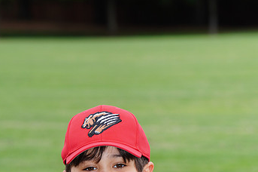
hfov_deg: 6.5
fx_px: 2255
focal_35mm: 315
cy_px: 211
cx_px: 128
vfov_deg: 4.3
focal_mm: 186
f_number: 9
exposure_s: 1/250
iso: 200
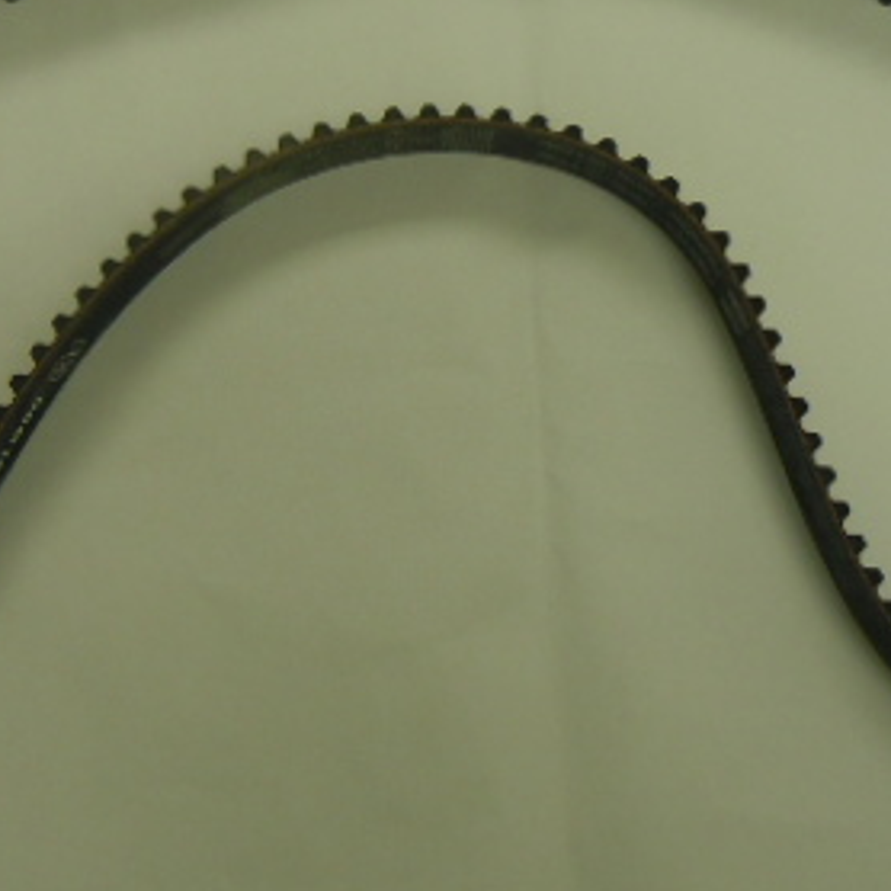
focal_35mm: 61
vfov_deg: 28.1
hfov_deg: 28.1
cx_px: 365
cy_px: 410
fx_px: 1776
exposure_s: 1/60
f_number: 3.5
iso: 200
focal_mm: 5.4
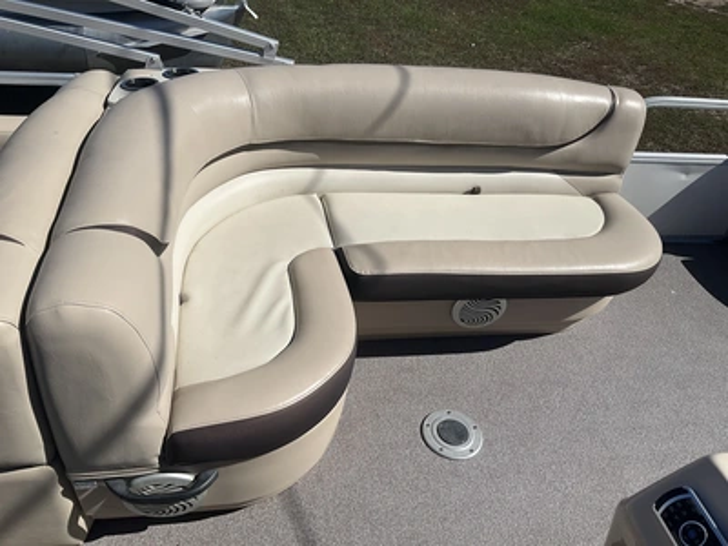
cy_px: 273
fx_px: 610
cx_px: 364
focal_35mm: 29
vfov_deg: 48.2
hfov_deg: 61.7
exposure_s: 1/4405
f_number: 1.8
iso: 25
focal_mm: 3
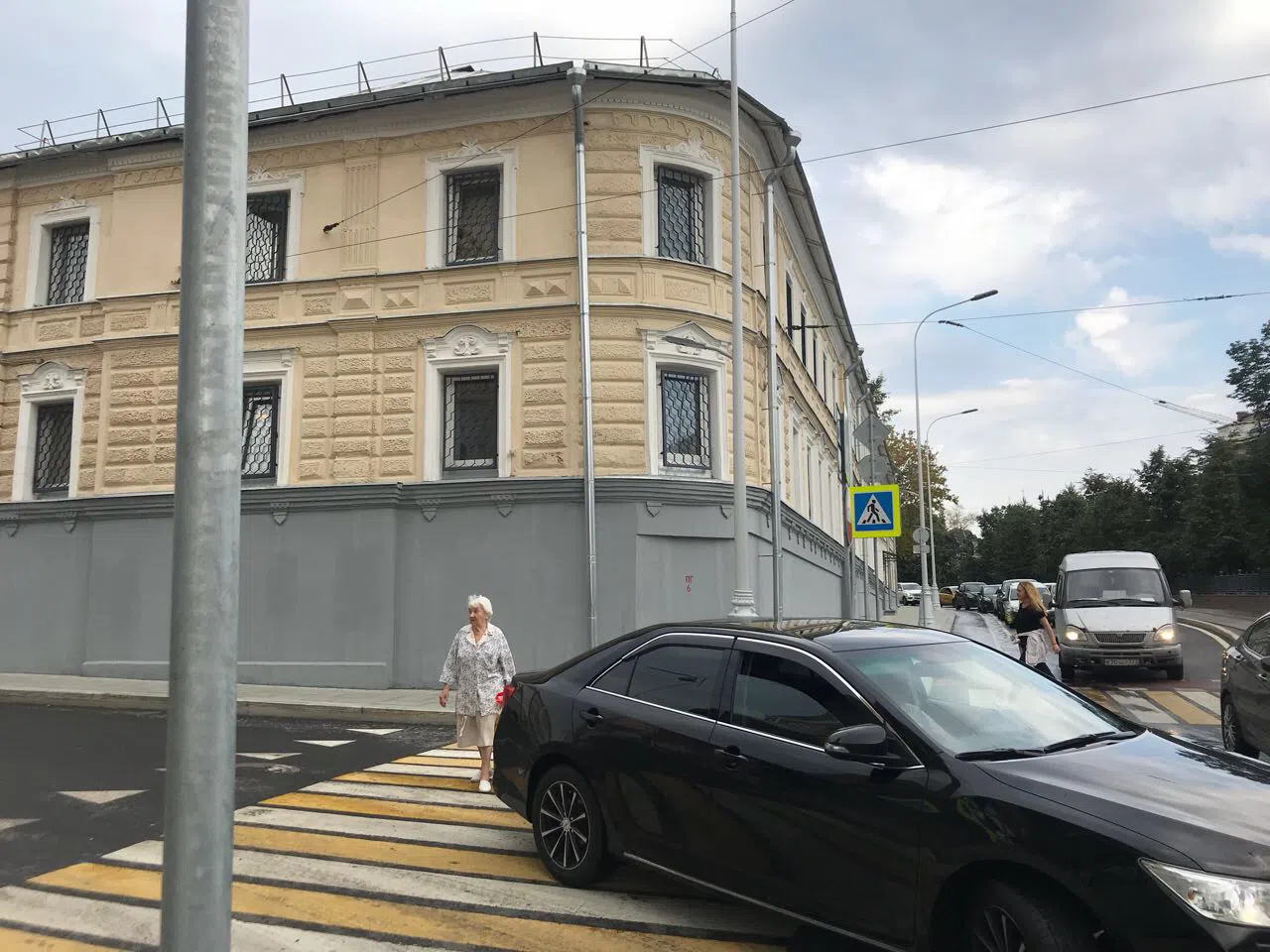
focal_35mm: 28
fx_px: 1027
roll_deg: +1.3
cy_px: 476
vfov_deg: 49.7
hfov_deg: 63.4
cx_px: 635
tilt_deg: +10.7
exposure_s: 1/1294
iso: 20
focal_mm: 3.99
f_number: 1.8
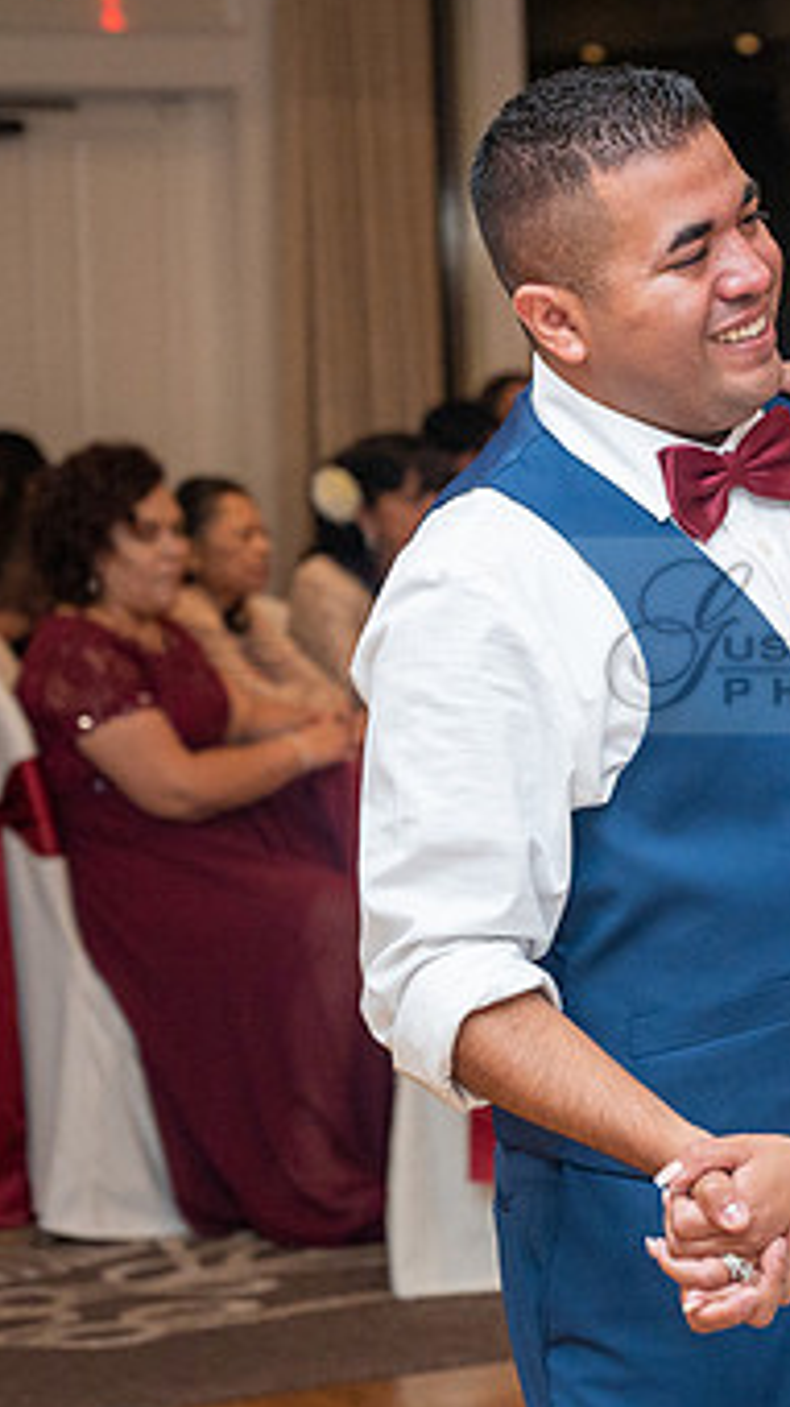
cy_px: 633
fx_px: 4660
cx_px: 931
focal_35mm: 125
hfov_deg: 9.6
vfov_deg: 17.2
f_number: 4
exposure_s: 1/160
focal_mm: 70
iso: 2500
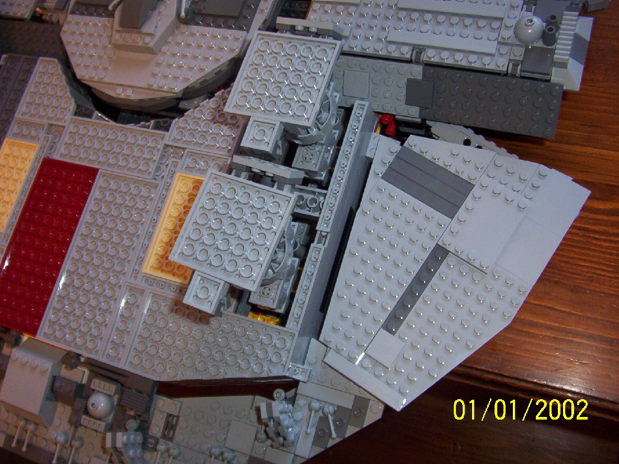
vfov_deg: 39.7
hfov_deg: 51.4
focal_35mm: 36
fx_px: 644
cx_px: 310
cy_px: 232
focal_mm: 5.54
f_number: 2.76
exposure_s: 1/30
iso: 140
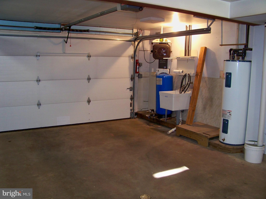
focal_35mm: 33
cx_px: 133
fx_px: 254
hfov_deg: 55.4
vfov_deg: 42.9
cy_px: 100
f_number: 2.8
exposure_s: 1/30
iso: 200
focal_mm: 5.85
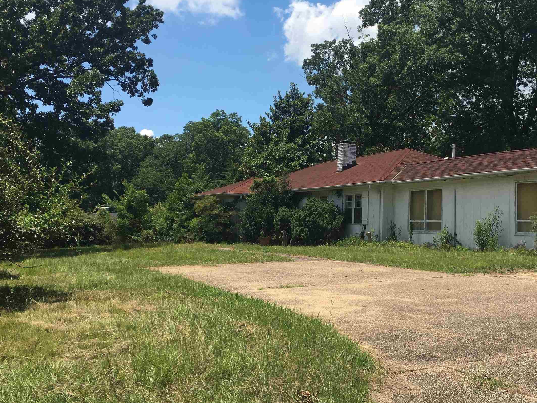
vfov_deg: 34.3
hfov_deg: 44.3
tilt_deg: +5.8
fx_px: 652
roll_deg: -0.6
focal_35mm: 42
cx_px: 348
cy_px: 191
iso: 25
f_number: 2.2
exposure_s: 1/1637
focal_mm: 4.15
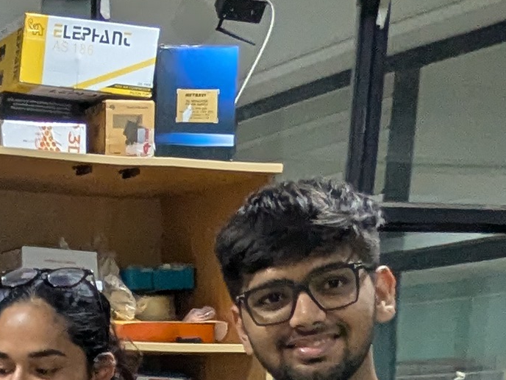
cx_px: -541
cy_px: 568
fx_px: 1389
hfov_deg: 15.7
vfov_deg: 14.5
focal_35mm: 95
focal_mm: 2.35
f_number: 2.2
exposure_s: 1/25
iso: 276
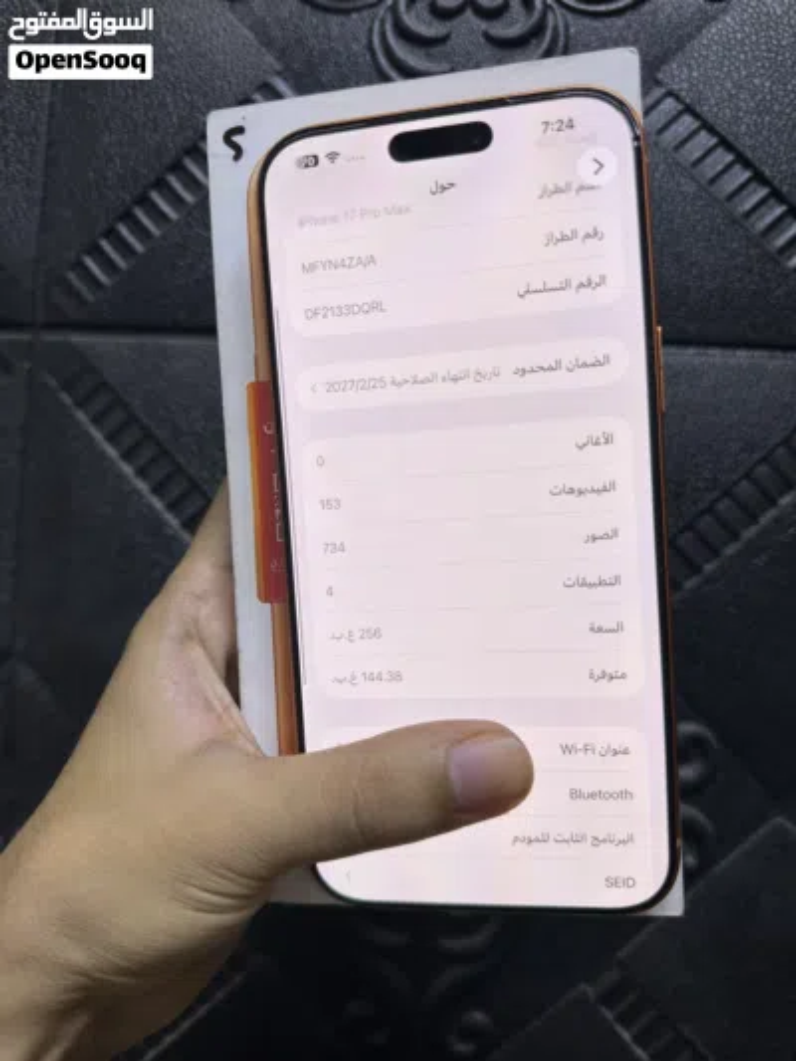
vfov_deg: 71.6
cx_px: 398
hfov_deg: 56.8
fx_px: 736
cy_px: 530
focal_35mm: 24
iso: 100
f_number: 1.78
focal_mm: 6.86
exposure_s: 1/120
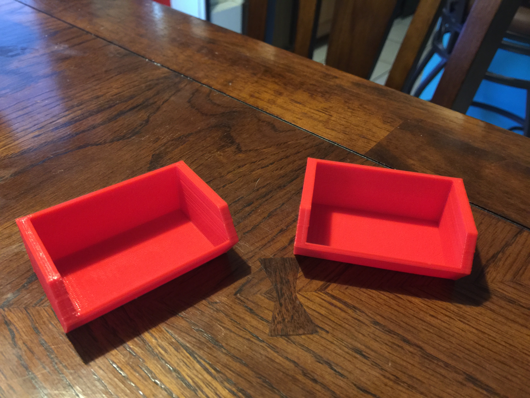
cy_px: 199
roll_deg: -4.8
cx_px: 265
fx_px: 444
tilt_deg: -39.8
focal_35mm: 29
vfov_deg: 48.2
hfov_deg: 61.7
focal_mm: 4.15
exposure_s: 1/4
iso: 80
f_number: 2.2
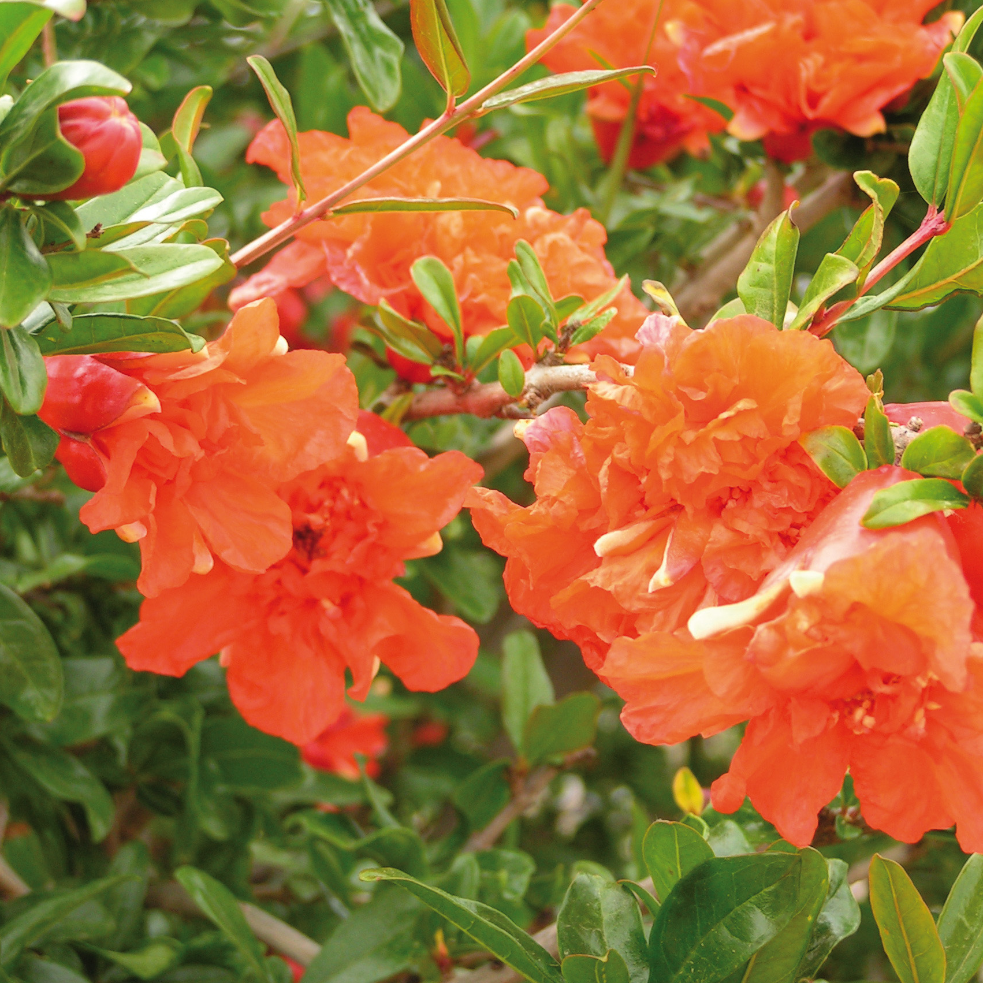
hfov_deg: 13.3
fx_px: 4209
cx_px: 507
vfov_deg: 13.3
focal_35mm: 131
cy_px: 492
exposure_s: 1/125
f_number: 3.2
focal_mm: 18.5
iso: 50
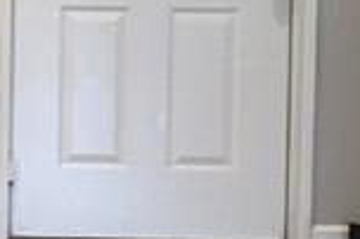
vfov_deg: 6.7
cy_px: -116
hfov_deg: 9.1
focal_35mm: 203
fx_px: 2028
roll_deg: -0.3
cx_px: -507
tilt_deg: -2.2
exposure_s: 1/30
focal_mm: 4.15
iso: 125
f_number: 2.2
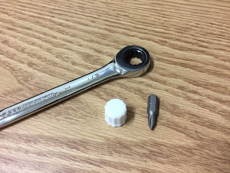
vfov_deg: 48.2
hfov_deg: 61.7
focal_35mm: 29
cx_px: 115
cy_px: 86
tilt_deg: -56.4
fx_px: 193
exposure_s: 1/30
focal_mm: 4.15
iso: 160
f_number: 2.2
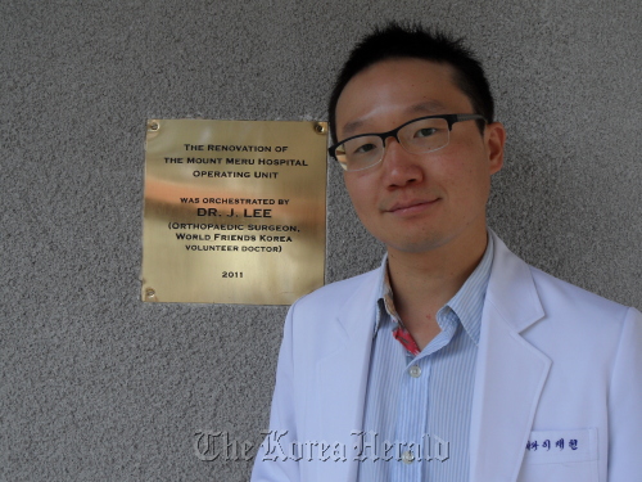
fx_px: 742
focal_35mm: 40
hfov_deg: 46.8
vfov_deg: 36.0
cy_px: 241
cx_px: 321
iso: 80
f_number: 3.6
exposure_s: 1/180
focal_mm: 6.5
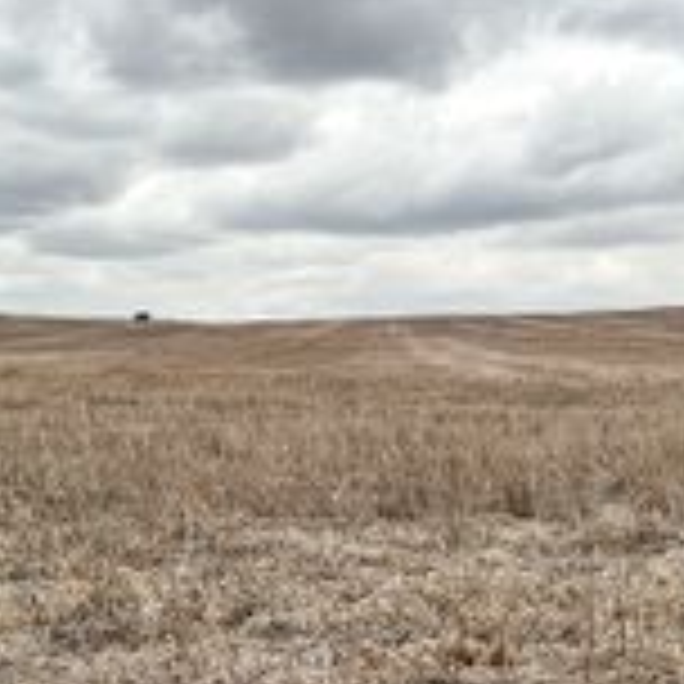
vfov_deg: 28.6
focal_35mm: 60
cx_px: 340
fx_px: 1341
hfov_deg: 28.6
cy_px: 344
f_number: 1.8
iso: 80
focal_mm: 6.86
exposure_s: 1/4200
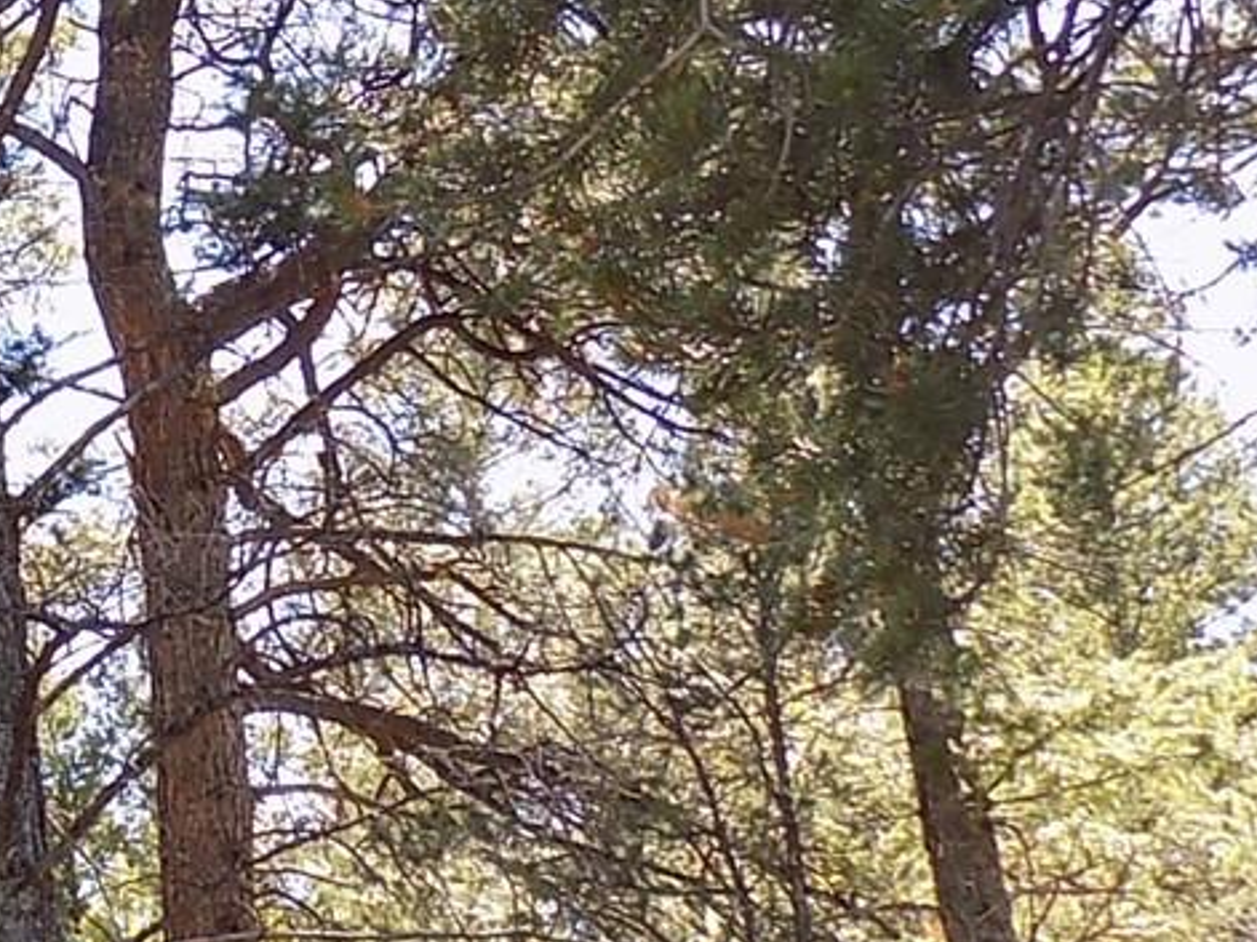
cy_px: 865
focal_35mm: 102
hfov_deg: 16.8
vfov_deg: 14.3
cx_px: -811
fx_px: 3703
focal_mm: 5.3
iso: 80
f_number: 3.3
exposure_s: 1/125
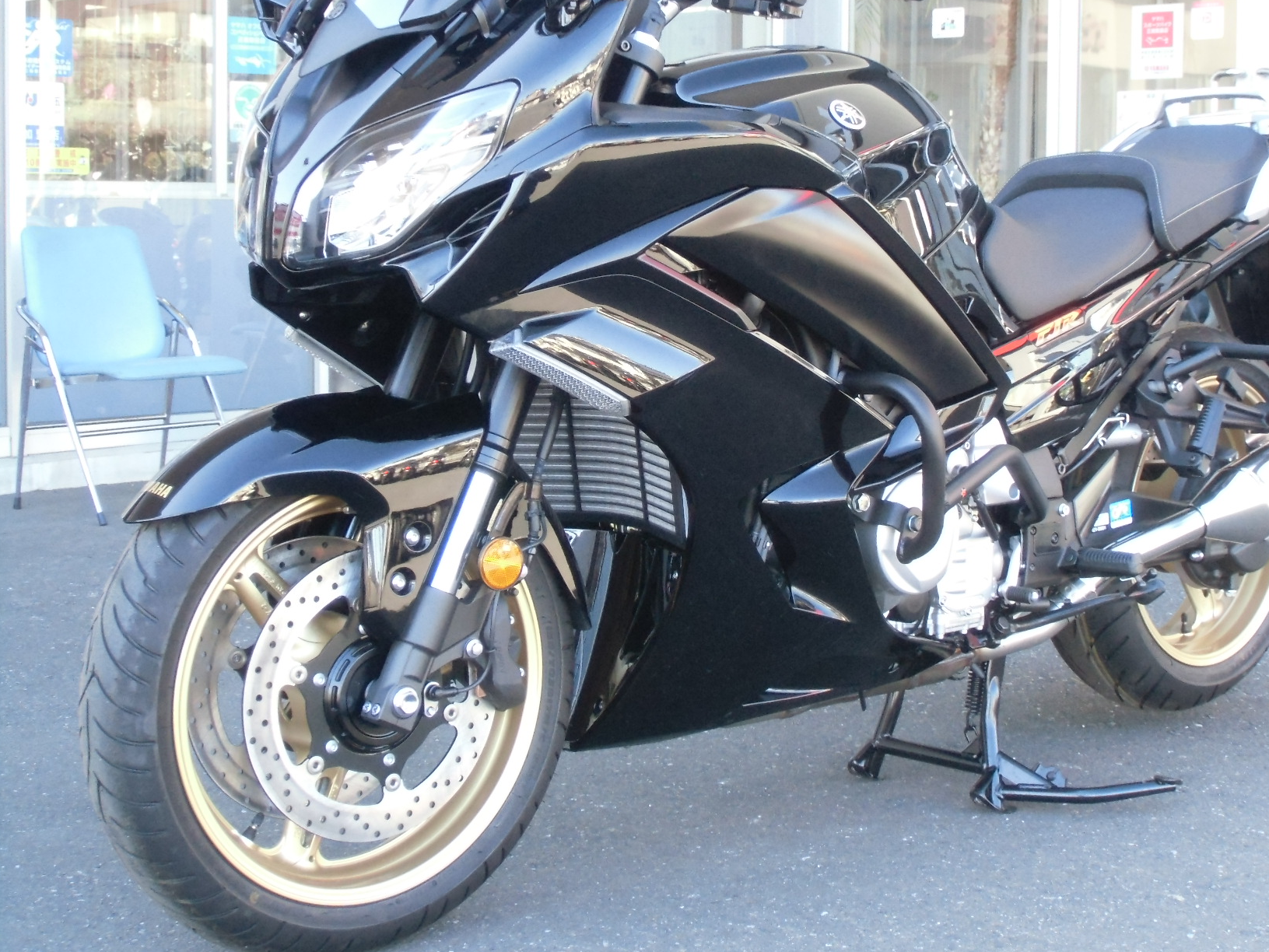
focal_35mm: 59
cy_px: 383
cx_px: 788
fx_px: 2163
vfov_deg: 24.8
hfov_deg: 32.5
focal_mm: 8.29
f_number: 4.2
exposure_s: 1/60
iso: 400
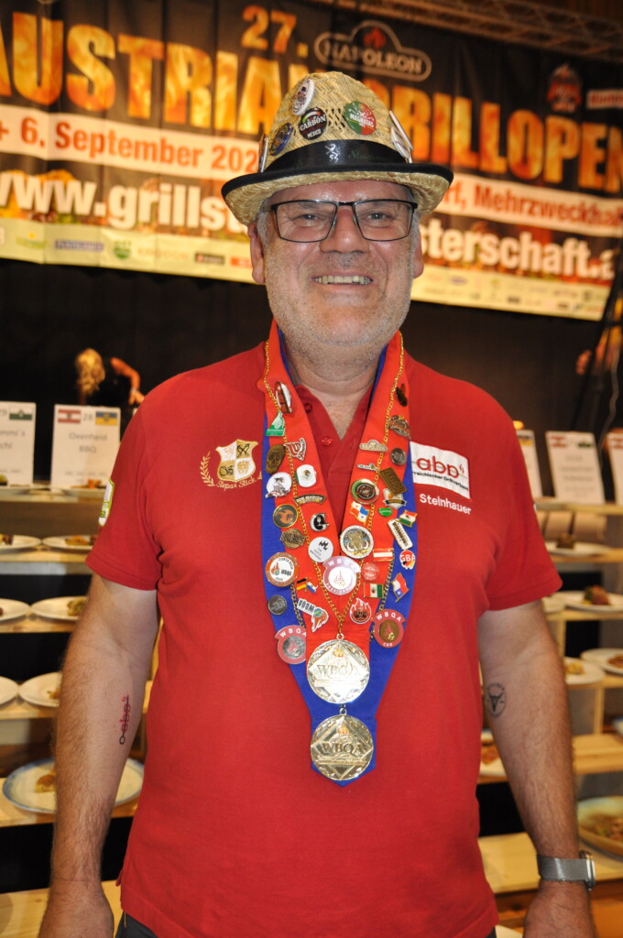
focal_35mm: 30
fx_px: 781
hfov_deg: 43.5
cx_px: 312
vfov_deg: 62.0
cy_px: 469
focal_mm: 20
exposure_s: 1/60
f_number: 2.8
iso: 720
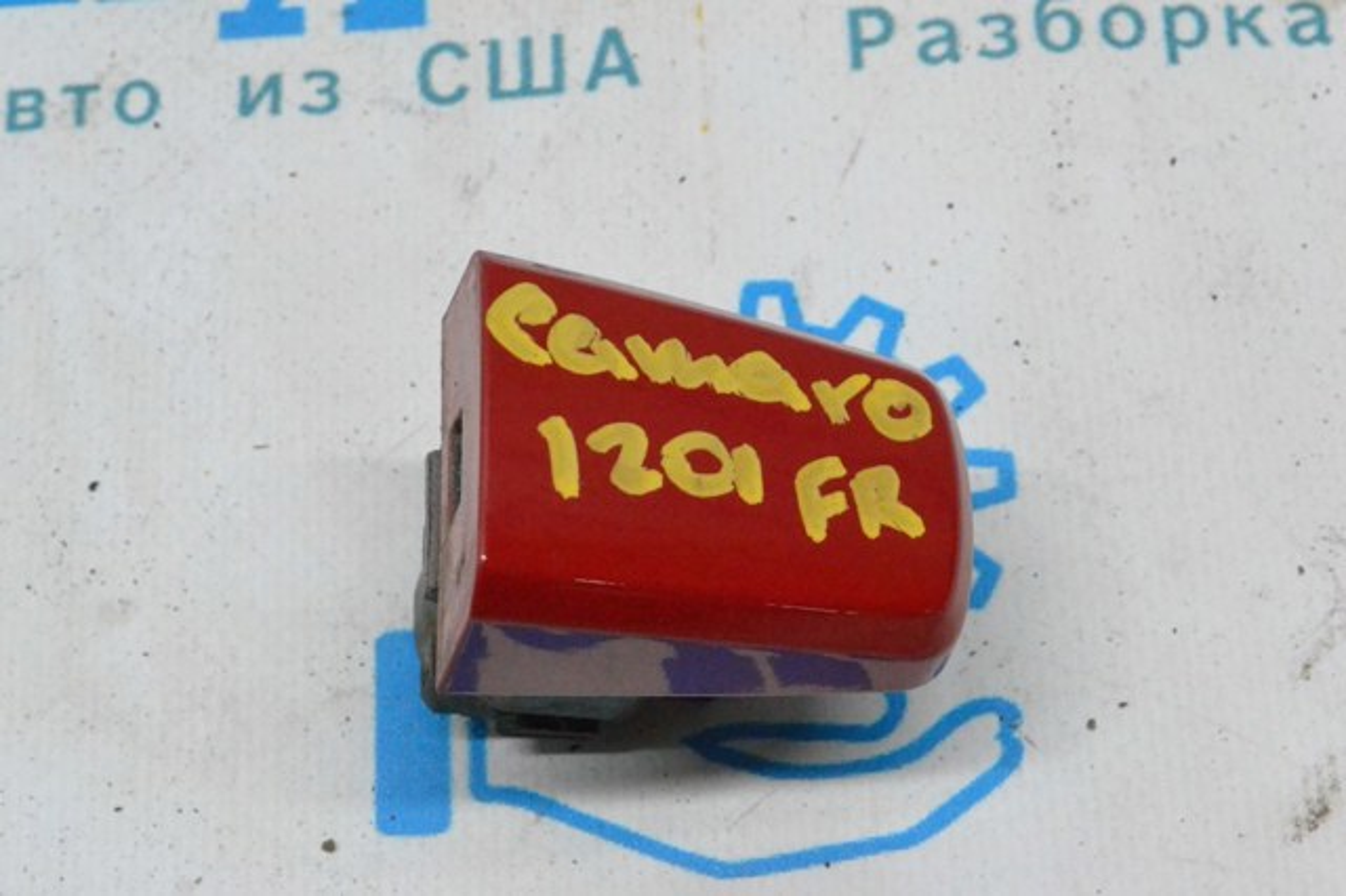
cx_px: 673
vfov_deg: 16.5
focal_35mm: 82
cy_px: 448
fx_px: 3083
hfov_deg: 24.6
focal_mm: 55
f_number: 14
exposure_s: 1/125
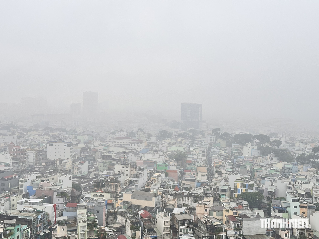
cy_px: 120
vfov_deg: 30.3
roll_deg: -1.3
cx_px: 160
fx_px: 442
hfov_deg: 39.7
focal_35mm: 48
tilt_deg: -2.1
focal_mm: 6.86
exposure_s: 1/681
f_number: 1.78
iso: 64
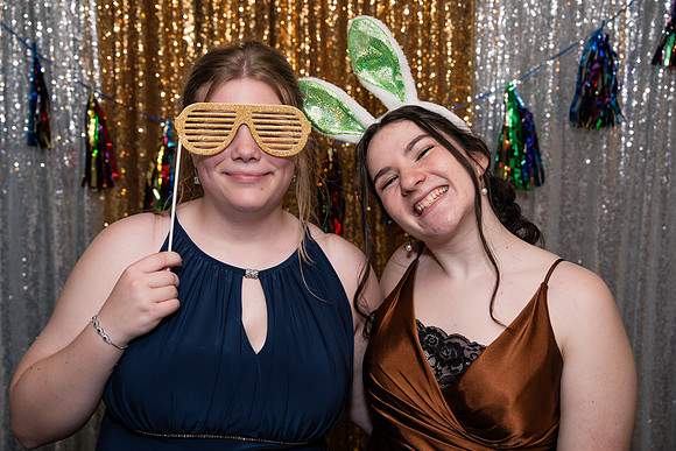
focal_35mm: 48
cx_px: 338
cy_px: 226
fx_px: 902
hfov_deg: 41.1
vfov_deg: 28.1
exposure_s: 1/250
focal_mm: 48
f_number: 4
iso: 400
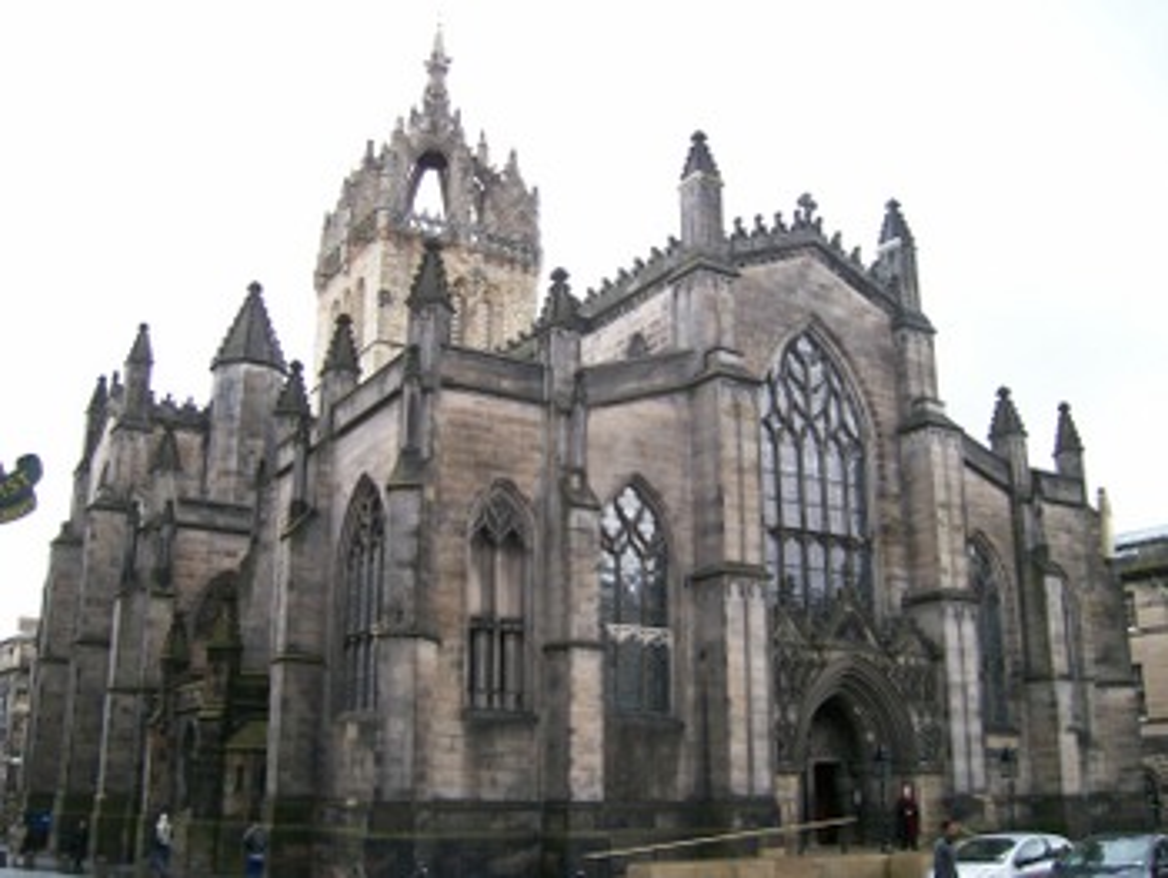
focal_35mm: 35
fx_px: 1182
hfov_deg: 52.6
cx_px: 584
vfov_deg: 40.7
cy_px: 439
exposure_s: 1/33.9
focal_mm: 5.8
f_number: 2.8
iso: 80
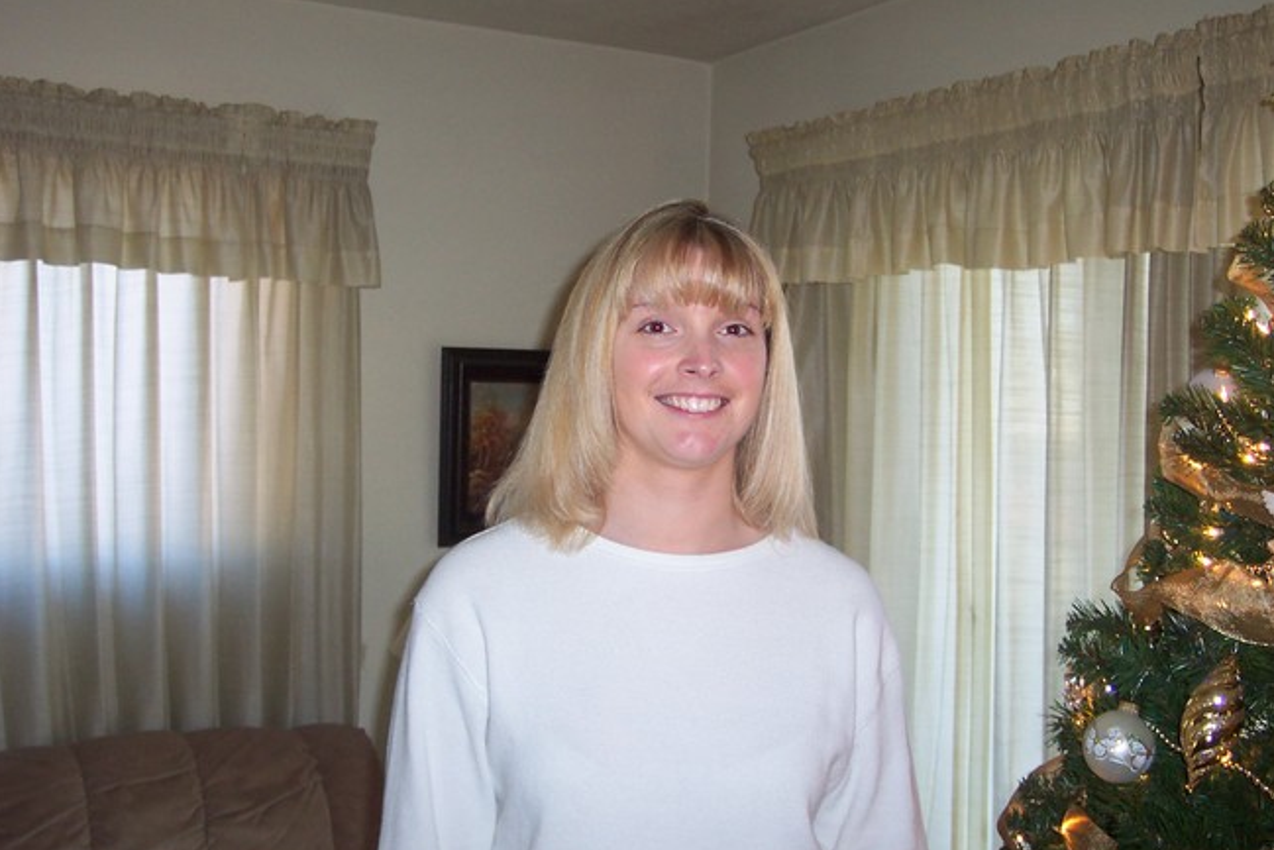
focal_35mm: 41
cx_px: 675
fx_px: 1451
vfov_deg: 32.6
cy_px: 419
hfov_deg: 47.4
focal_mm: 8
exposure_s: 1/30
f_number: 2.8
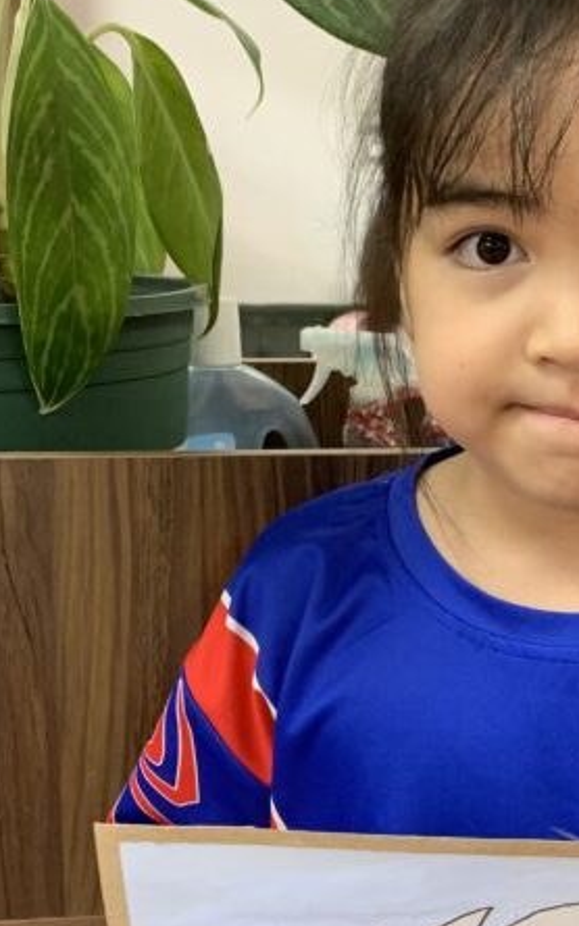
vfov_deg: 32.9
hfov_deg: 20.5
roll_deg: -1.2
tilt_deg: -9.8
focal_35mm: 62
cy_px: 508
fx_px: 1566
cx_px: 535
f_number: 1.8
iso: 125
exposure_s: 1/60
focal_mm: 4.25
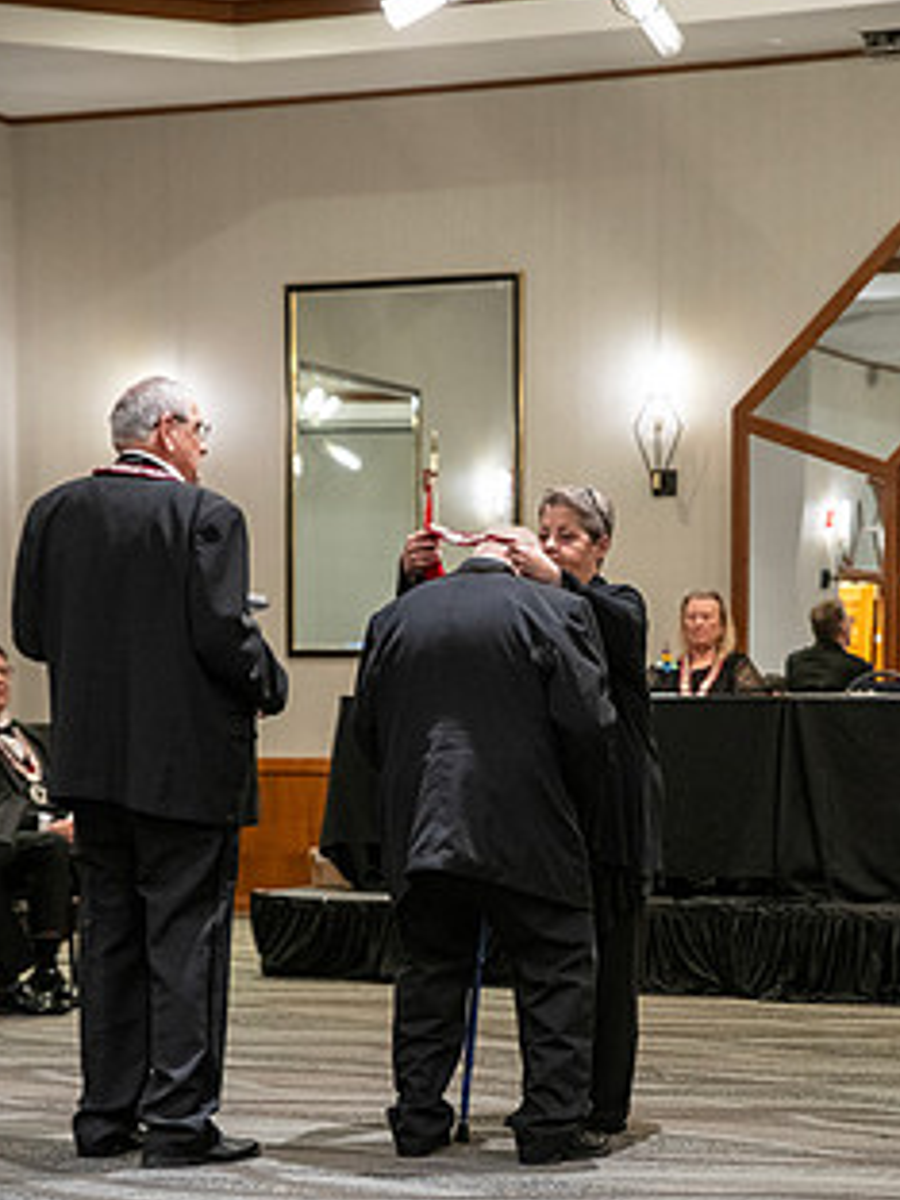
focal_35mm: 97
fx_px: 3363
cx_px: 558
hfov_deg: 15.2
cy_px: 838
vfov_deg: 20.1
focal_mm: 70
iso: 3200
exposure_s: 1/40
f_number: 4
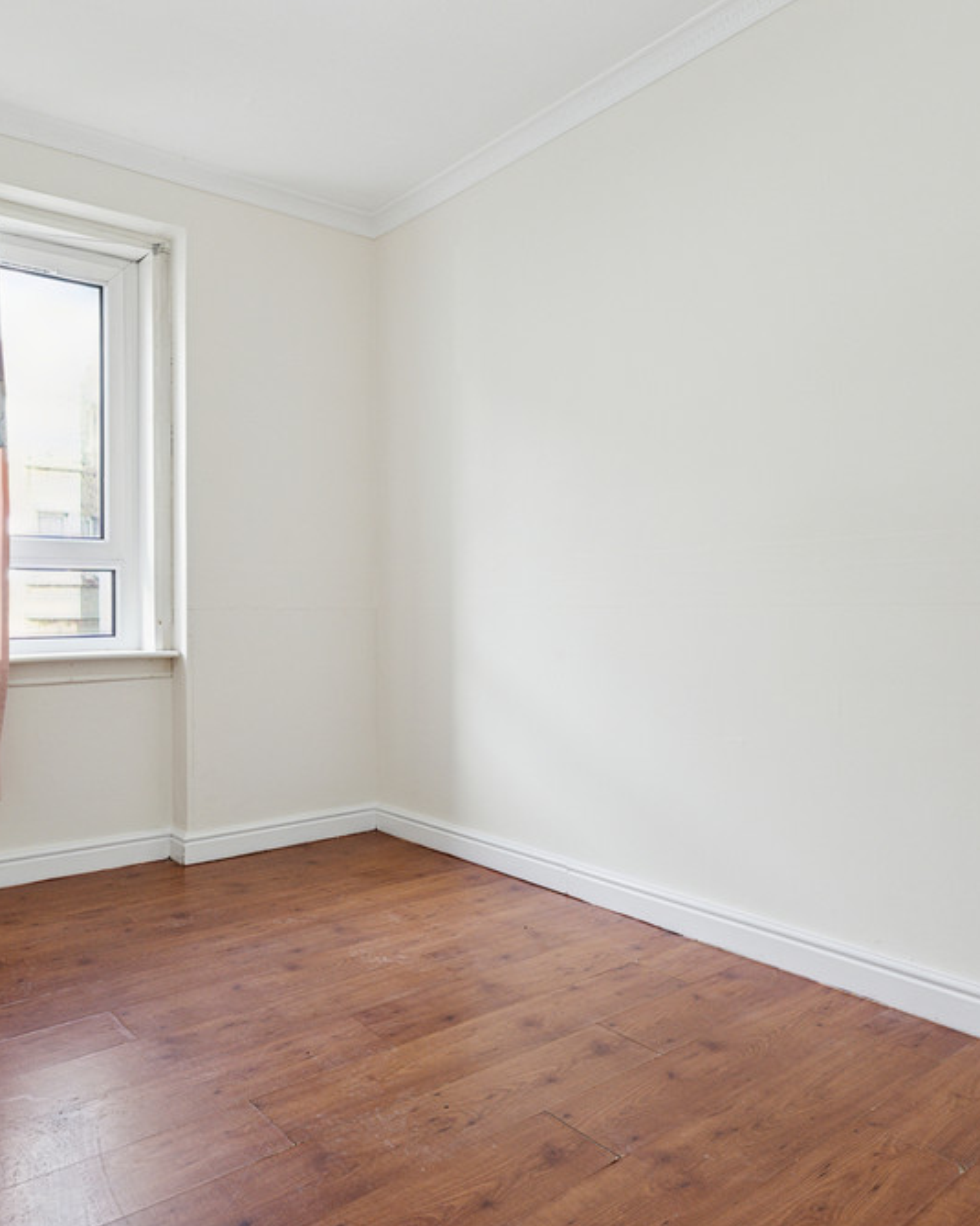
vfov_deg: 70.9
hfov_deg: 59.0
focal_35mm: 24
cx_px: 405
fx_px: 860
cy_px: 611
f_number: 5
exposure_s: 1/30
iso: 320
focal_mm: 11
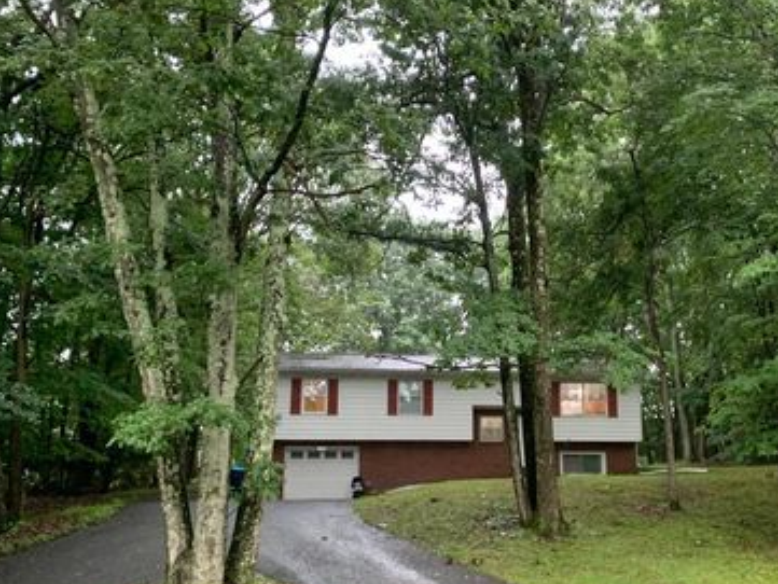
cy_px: 393
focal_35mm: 36
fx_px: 809
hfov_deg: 50.8
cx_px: 489
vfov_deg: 39.2
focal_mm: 4.25
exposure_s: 1/58
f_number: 1.8
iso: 400
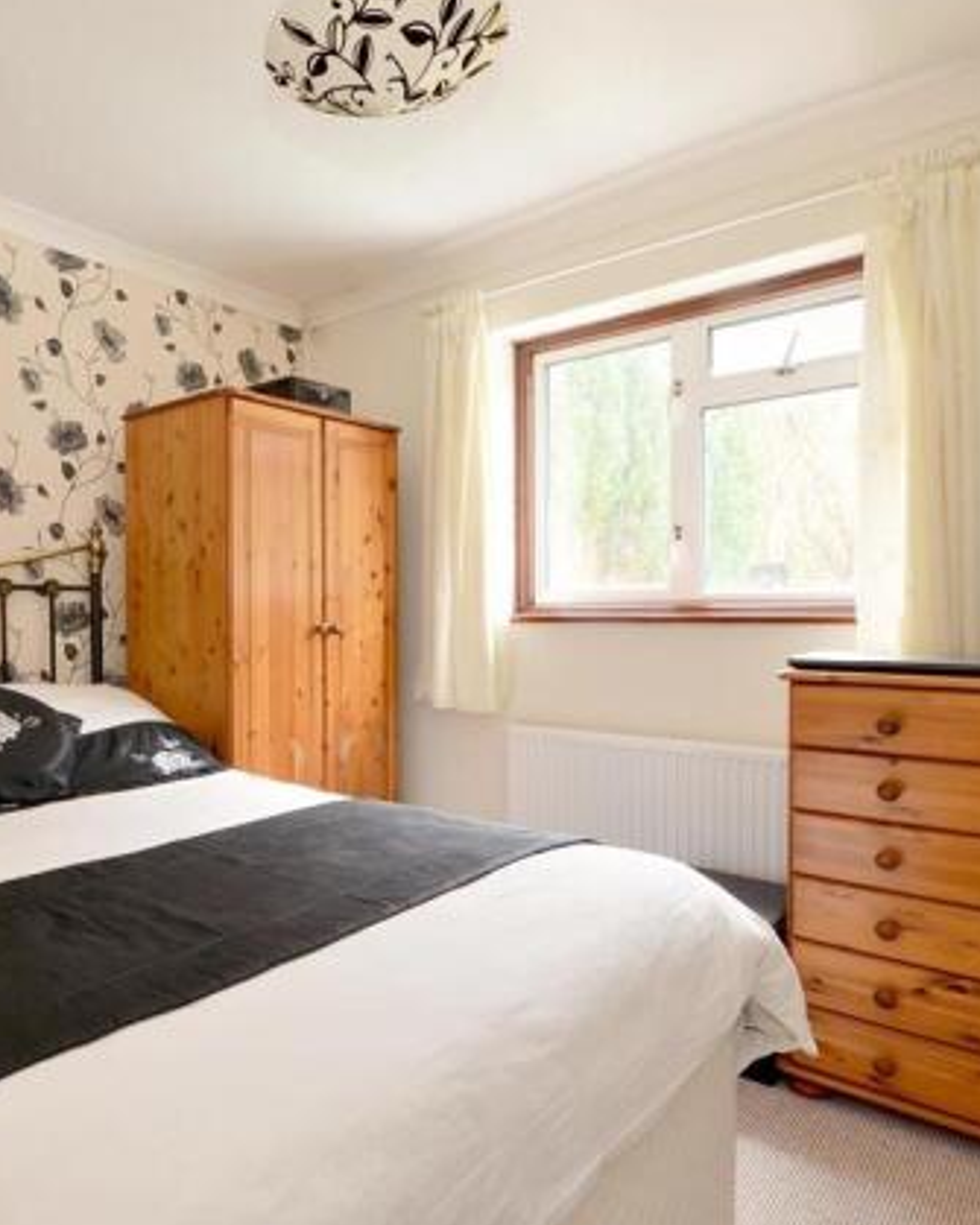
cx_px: 269
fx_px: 798
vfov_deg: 75.0
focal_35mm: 22
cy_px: 598
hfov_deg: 60.3
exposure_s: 1.6
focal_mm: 10
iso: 640
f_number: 11
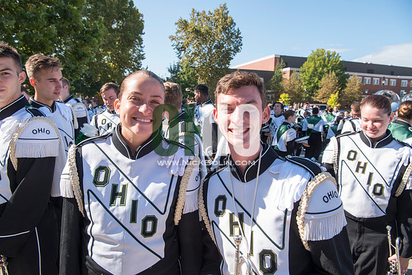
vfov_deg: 53.2
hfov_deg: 73.7
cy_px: 138
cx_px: 206
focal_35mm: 24
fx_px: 275
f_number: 9
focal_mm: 24
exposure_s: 1/125
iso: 125
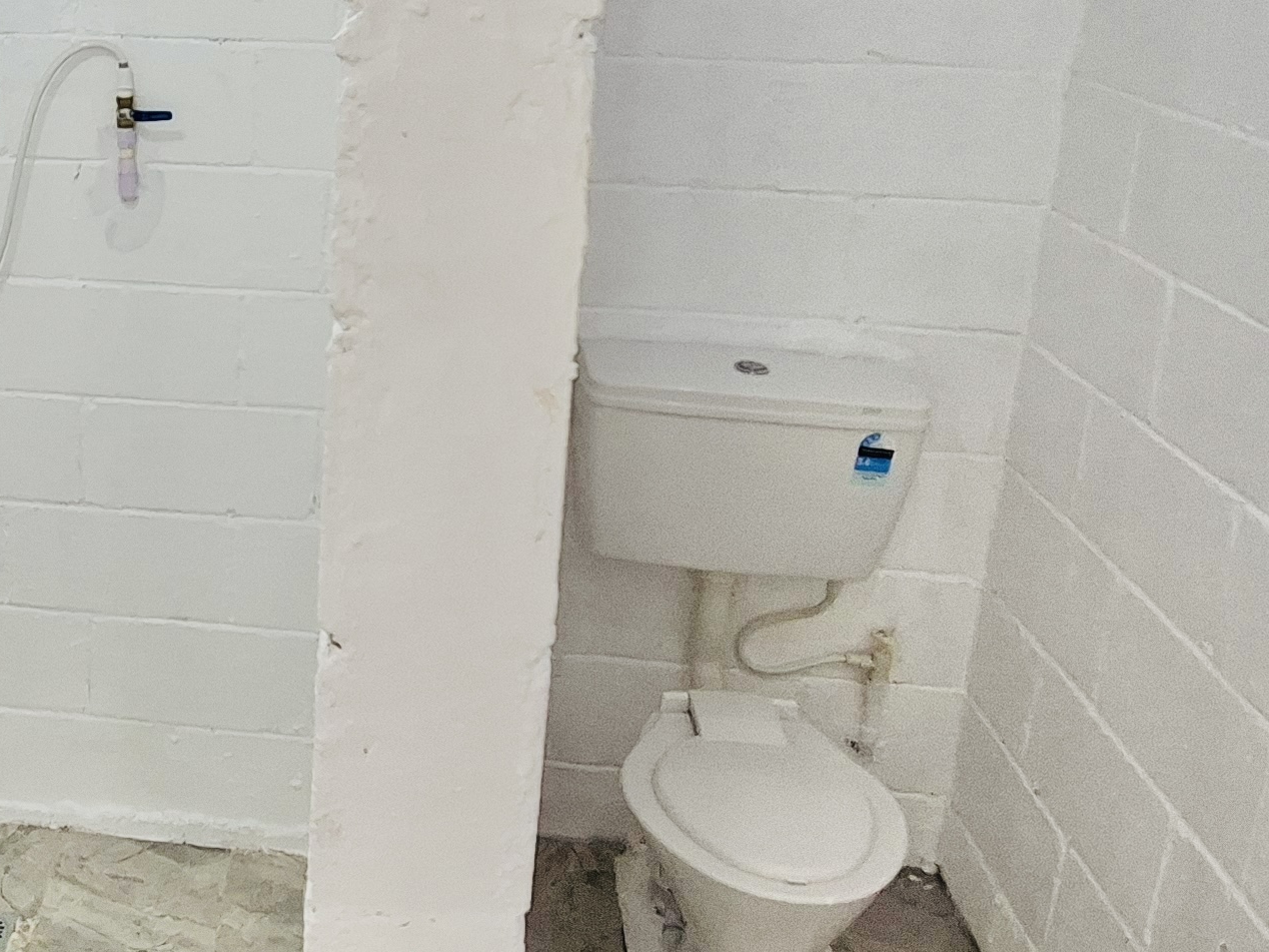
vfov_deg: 34.7
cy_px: 283
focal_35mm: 41
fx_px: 1503
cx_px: 149
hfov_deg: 42.4
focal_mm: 1.74
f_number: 2.2
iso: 125
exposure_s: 1/50
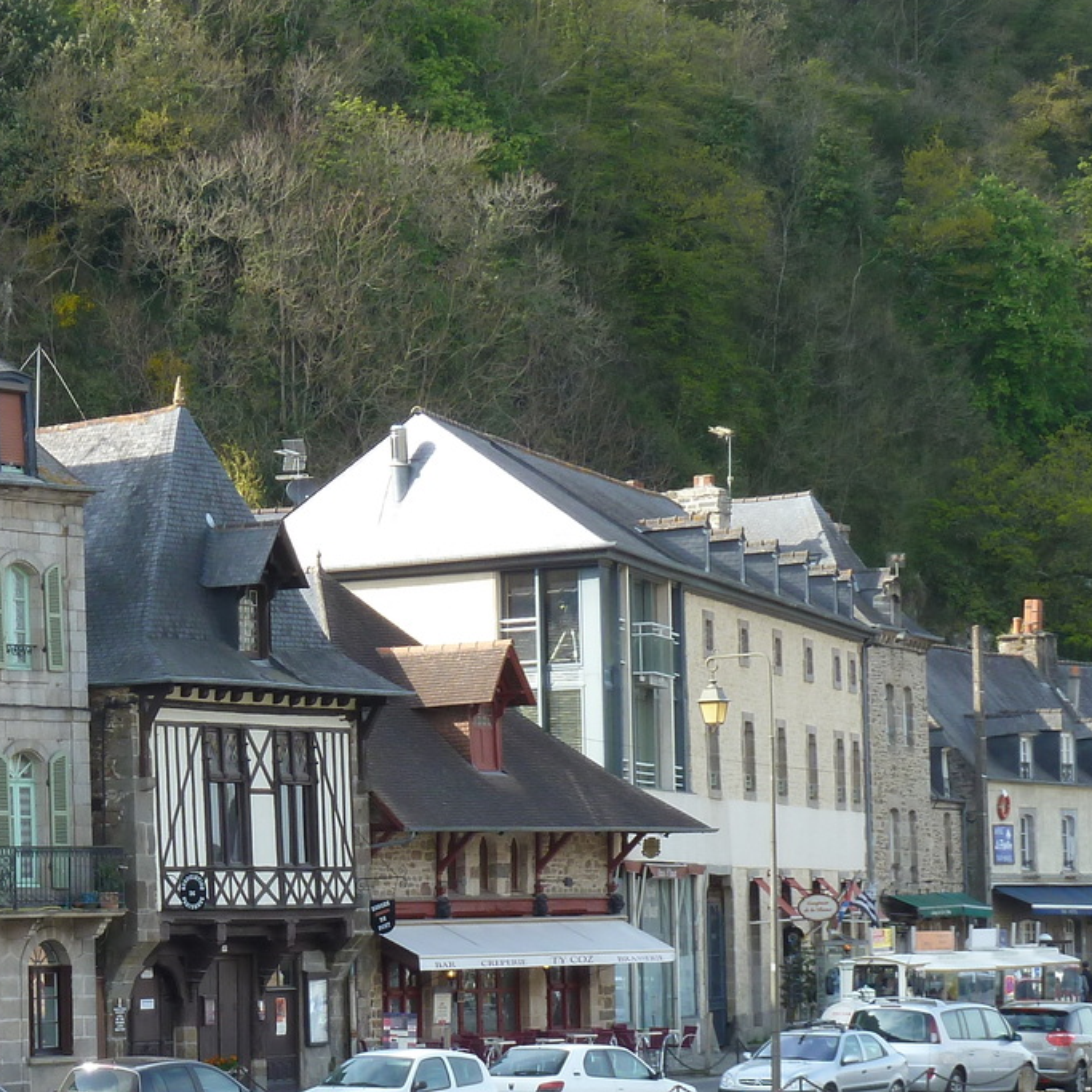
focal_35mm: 149
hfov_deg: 11.6
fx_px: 5318
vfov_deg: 11.7
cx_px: 3
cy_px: 913
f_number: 4.1
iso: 80
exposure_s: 1/125
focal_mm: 11.9
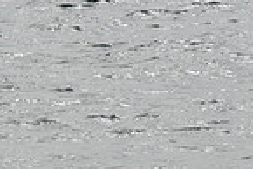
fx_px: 5051
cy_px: 325
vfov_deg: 1.9
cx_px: 263
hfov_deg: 2.9
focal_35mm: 718
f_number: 11
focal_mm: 120
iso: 400
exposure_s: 1/1000
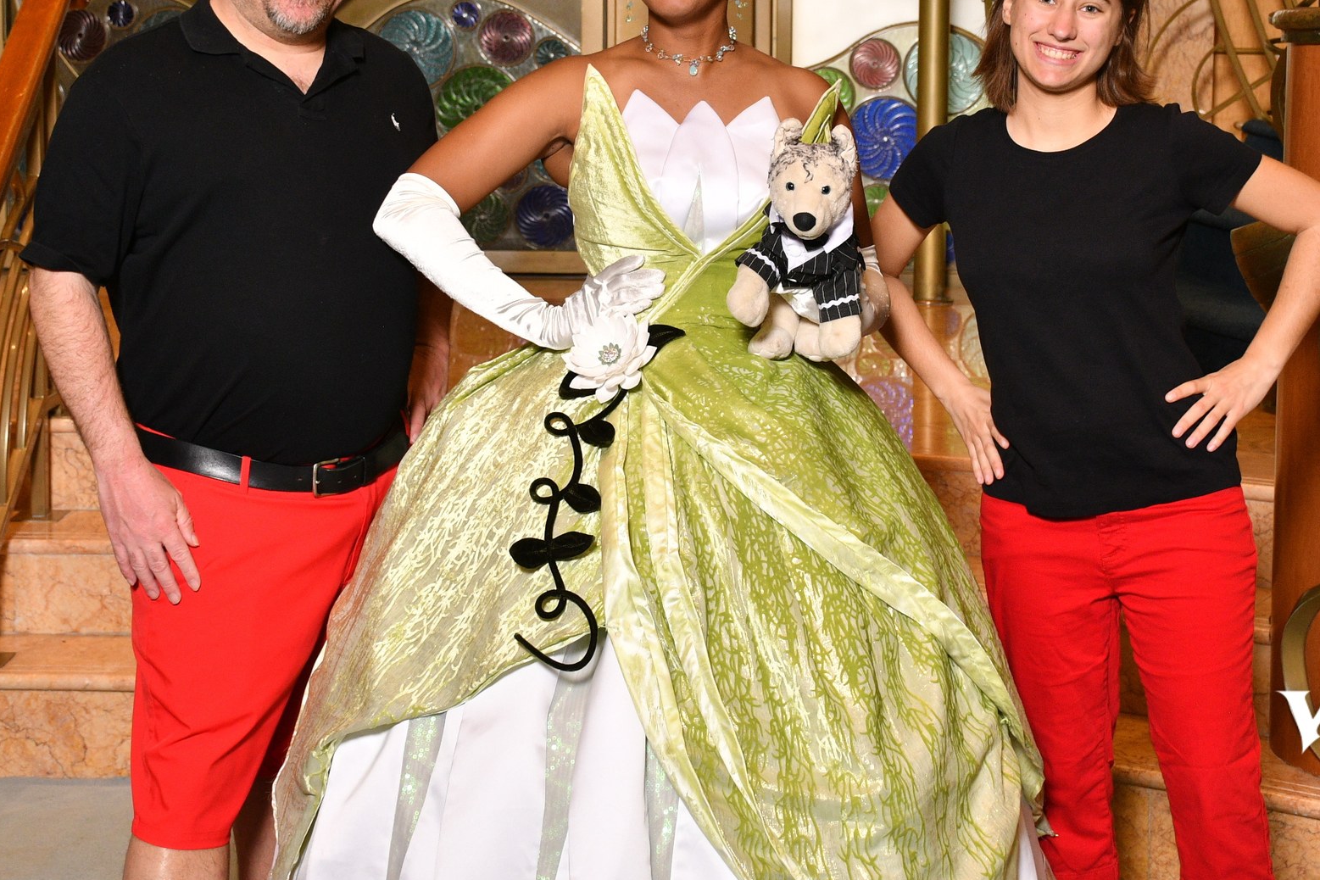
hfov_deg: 27.3
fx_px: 2713
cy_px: 217
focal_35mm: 74
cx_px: 710
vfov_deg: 18.3
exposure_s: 1/125
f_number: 5.6
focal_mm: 32
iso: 640
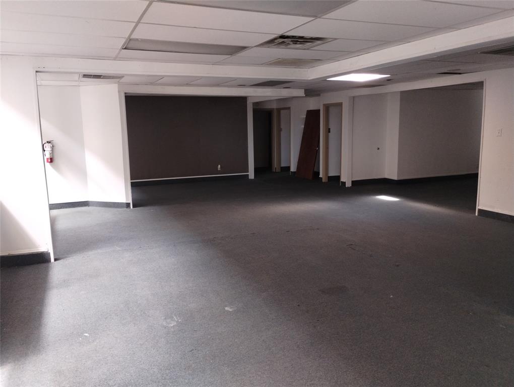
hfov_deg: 63.4
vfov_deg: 49.9
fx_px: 416
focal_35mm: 28
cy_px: 194
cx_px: 257
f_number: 1.8
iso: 553
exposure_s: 1/30
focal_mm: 4.27
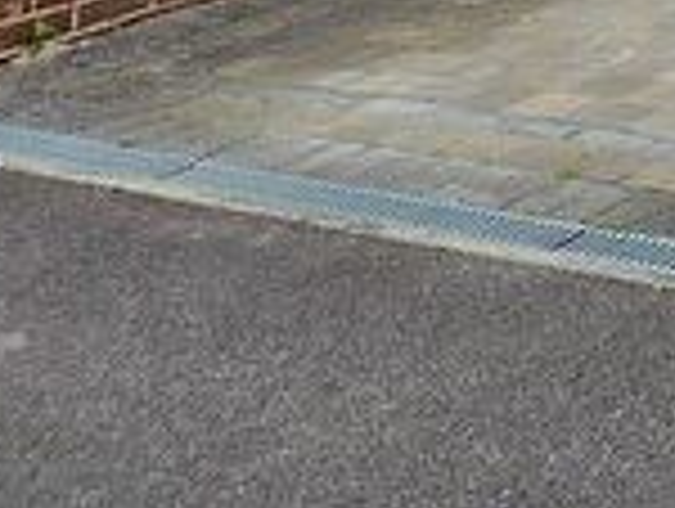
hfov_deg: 14.9
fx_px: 2090
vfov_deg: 11.7
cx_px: 1364
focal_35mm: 107
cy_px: -663
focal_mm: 5.4
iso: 25
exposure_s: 1/1038
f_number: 1.8
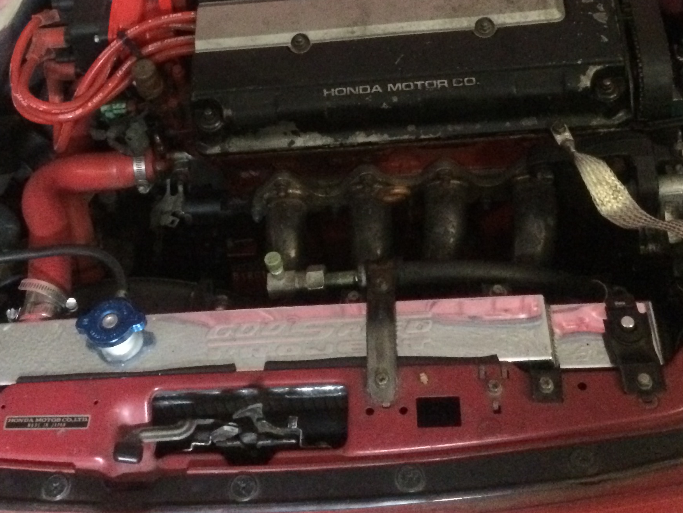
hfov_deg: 35.5
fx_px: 1066
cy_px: 76
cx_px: 302
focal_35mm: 54
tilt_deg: -45.1
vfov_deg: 26.3
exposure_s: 1/15
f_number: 2.2
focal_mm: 4.15
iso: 800
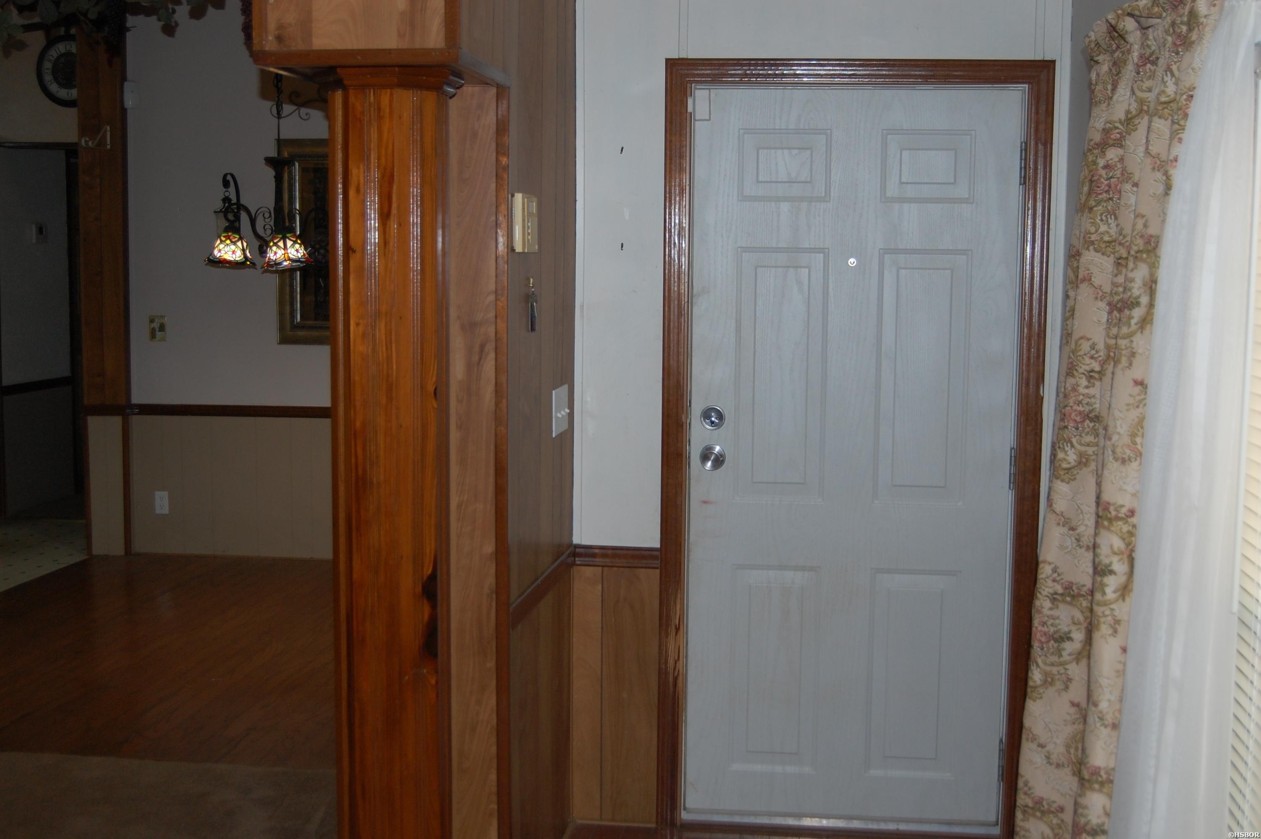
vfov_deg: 31.8
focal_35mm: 42
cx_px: 630
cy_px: 420
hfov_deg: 46.4
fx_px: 1470
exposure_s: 1/60
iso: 400
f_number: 4.2
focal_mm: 28
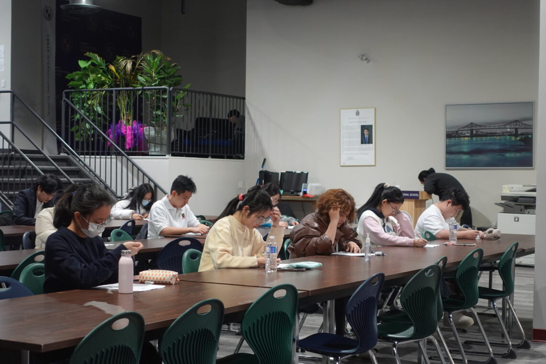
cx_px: 273
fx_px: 1062
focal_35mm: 70
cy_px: 182
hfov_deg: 28.8
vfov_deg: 19.5
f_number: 2.8
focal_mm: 25.7
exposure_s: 1/80
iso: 500
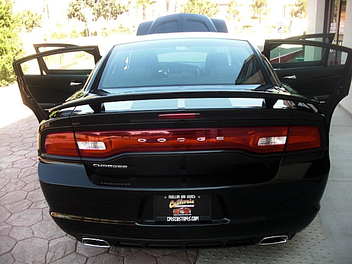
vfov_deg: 39.7
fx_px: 366
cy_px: 132
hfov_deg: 51.4
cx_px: 176
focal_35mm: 36
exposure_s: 1/80
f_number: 2.8
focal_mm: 6.3
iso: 50
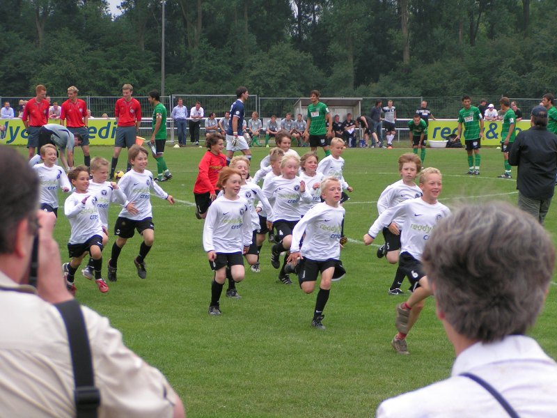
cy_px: 209
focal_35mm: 143
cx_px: 278
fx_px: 2301
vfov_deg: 10.4
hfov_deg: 13.8
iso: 50
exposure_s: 1/400
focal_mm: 21.9
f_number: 3.5
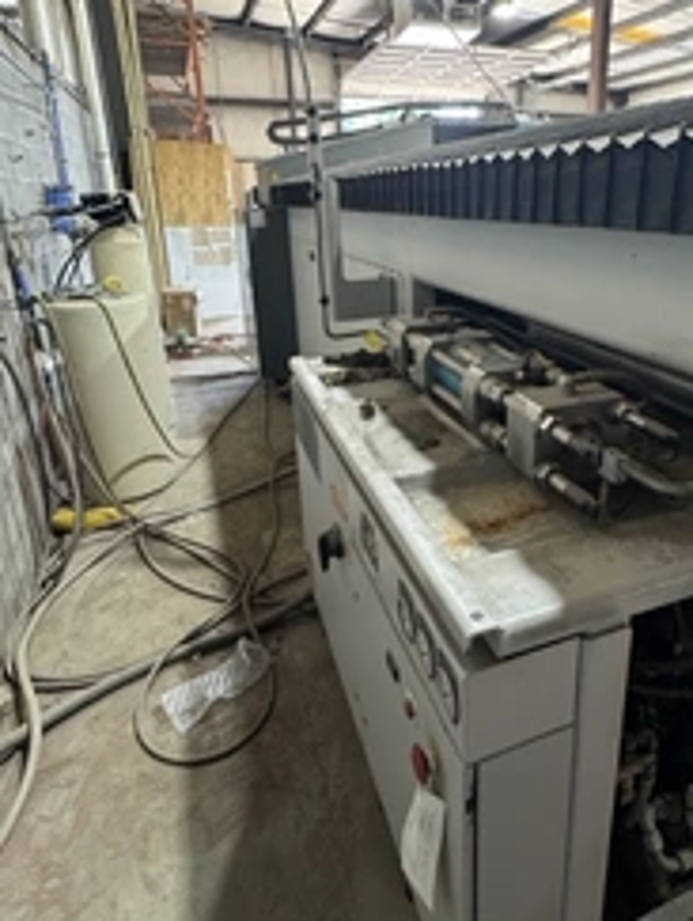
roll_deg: +0.5
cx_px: 447
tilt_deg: -17.7
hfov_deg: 58.0
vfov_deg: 73.3
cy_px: 383
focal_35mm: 23
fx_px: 612
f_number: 2.2
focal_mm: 2.22
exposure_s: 1/60
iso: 320
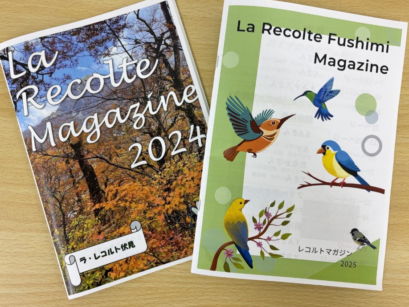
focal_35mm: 29
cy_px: 140
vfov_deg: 48.2
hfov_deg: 61.6
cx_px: 204
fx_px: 343
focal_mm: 5.96
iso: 80
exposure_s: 1/60
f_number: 1.6
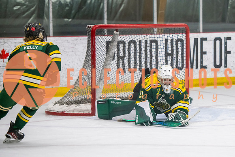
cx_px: 177
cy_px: 62
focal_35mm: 205
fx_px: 1341
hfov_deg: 10.0
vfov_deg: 6.7
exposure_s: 1/640
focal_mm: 135
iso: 2500
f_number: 3.2
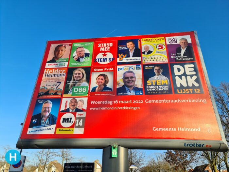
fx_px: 165
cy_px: 86
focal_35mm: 25
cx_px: 114
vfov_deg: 54.9
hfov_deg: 69.4
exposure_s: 1/552
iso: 50
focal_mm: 7
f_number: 1.8
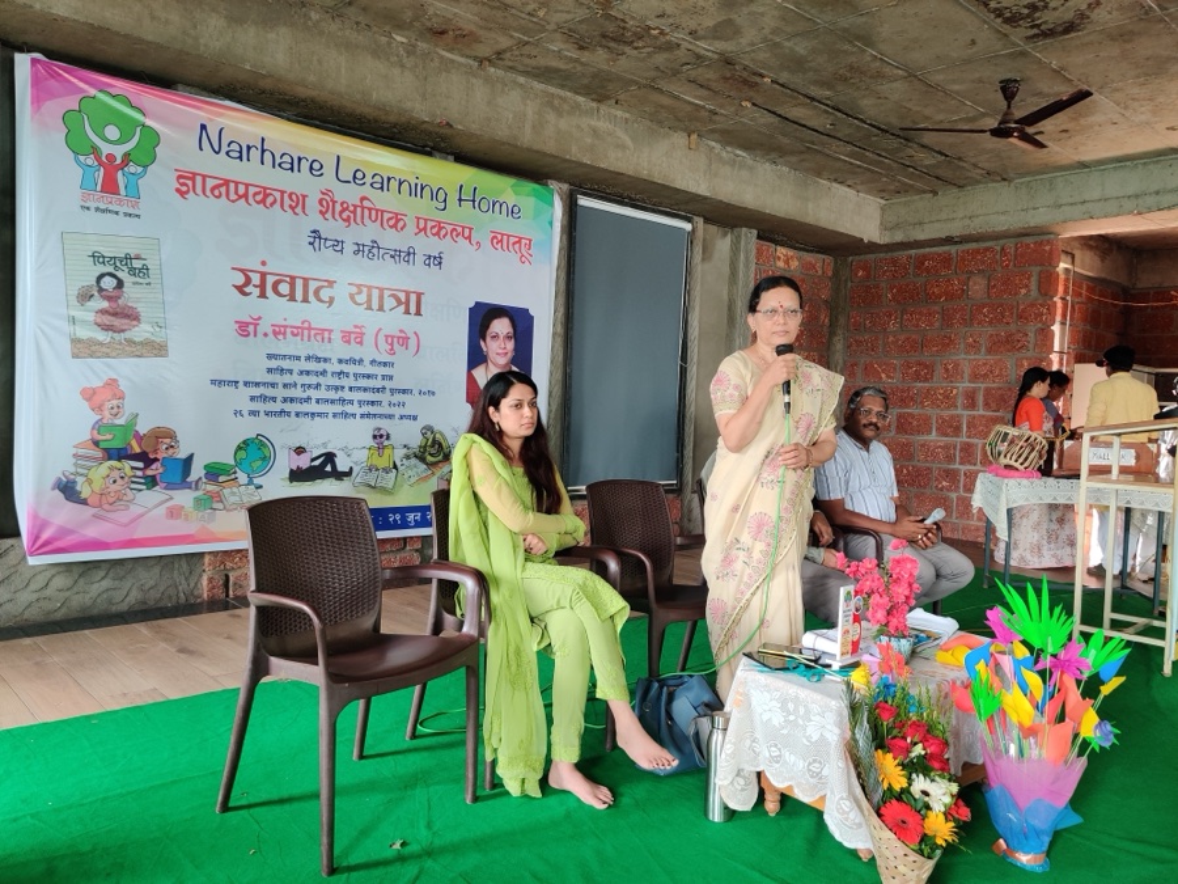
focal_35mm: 27
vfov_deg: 51.4
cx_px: 589
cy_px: 442
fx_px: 919
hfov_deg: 65.3
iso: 320
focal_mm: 4.75
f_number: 1.65
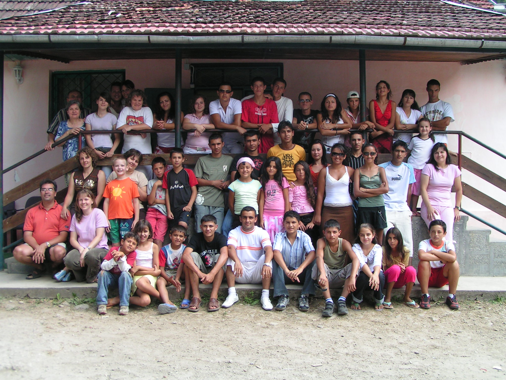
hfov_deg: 49.0
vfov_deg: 37.7
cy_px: 190
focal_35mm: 38
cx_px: 253
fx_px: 555
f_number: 5.6
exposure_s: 1/60
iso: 50
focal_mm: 5.8
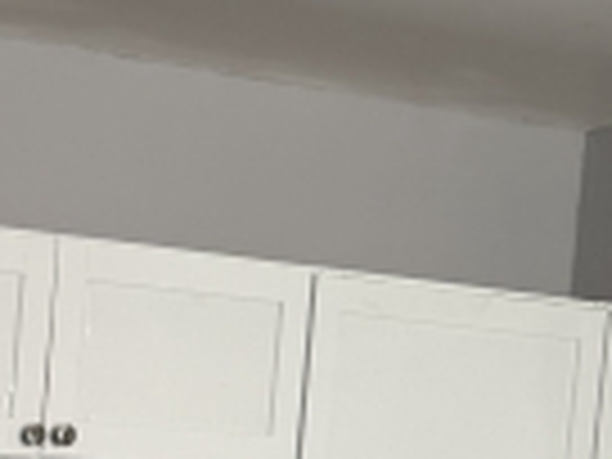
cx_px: -443
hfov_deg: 14.8
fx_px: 2086
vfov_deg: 11.2
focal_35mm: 118
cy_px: 968
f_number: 1.78
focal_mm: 6.76
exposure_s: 1/121
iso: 80
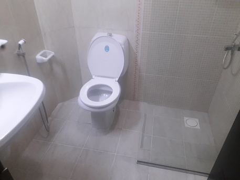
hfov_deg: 65.3
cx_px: 120
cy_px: 90
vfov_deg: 51.4
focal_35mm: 27
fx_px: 187
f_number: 1.9
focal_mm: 3.6
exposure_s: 1/33
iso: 200
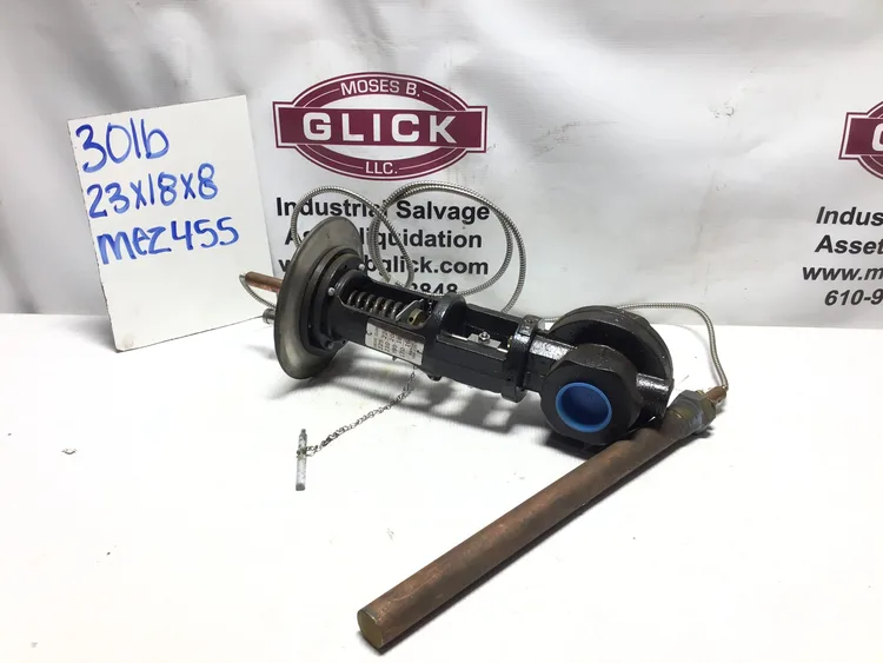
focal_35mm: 31
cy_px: 332
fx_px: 791
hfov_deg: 58.3
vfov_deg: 45.5
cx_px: 442
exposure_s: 1/120
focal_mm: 3.3
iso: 40
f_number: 2.4
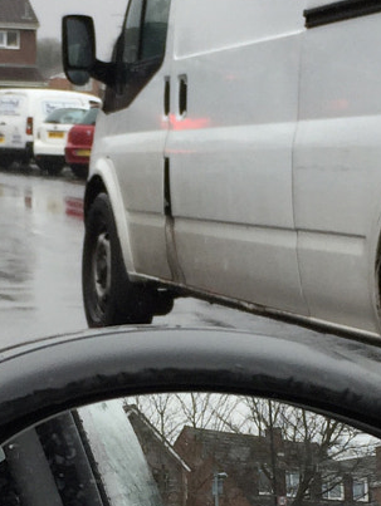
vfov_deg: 16.9
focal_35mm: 115
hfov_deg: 12.9
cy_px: 423
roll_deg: -2.1
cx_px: 146
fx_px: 1685
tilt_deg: -10.9
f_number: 2.2
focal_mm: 4.15
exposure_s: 1/670
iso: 32
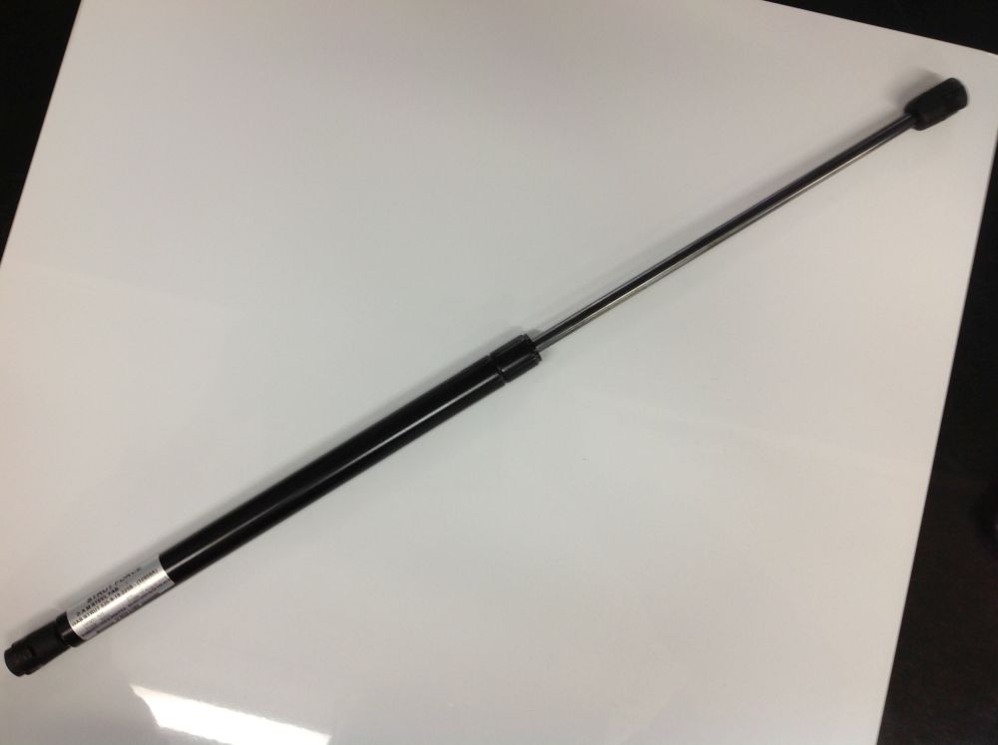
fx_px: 1008
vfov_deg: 40.6
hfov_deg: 52.7
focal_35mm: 35
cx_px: 499
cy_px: 372
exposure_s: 1/25
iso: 50
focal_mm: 4.28
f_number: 2.4
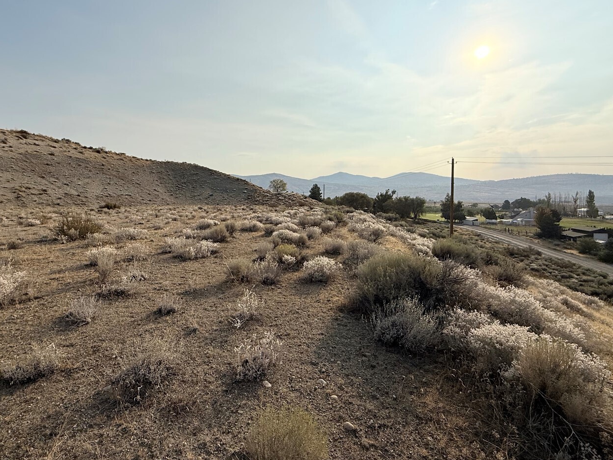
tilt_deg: +0.6
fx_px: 319
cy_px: 200
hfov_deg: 87.6
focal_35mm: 18
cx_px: 283
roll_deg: +1.2
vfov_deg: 71.3
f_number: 2.2
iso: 50
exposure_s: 1/6173
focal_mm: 2.22
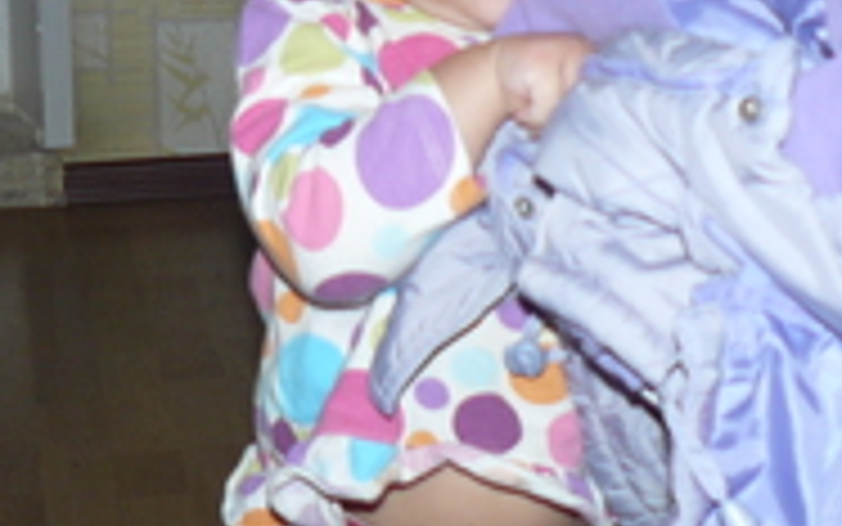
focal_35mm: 92
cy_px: 103
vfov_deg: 14.1
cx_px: 527
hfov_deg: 22.5
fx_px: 2112
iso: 100
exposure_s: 1/30
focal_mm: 6
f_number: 2.8
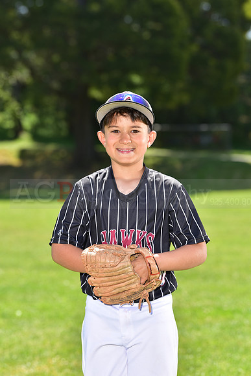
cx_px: 126
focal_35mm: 130
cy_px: 188
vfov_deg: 15.8
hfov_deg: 10.6
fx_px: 1359
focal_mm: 130
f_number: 5
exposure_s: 1/250
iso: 100
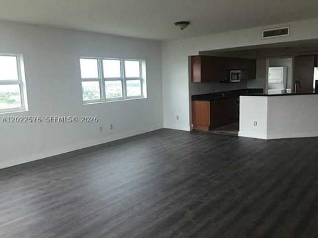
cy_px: 119
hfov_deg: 61.7
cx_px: 159
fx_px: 266
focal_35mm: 29
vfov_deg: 48.2
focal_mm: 4.15
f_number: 2.2
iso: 40
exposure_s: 1/60
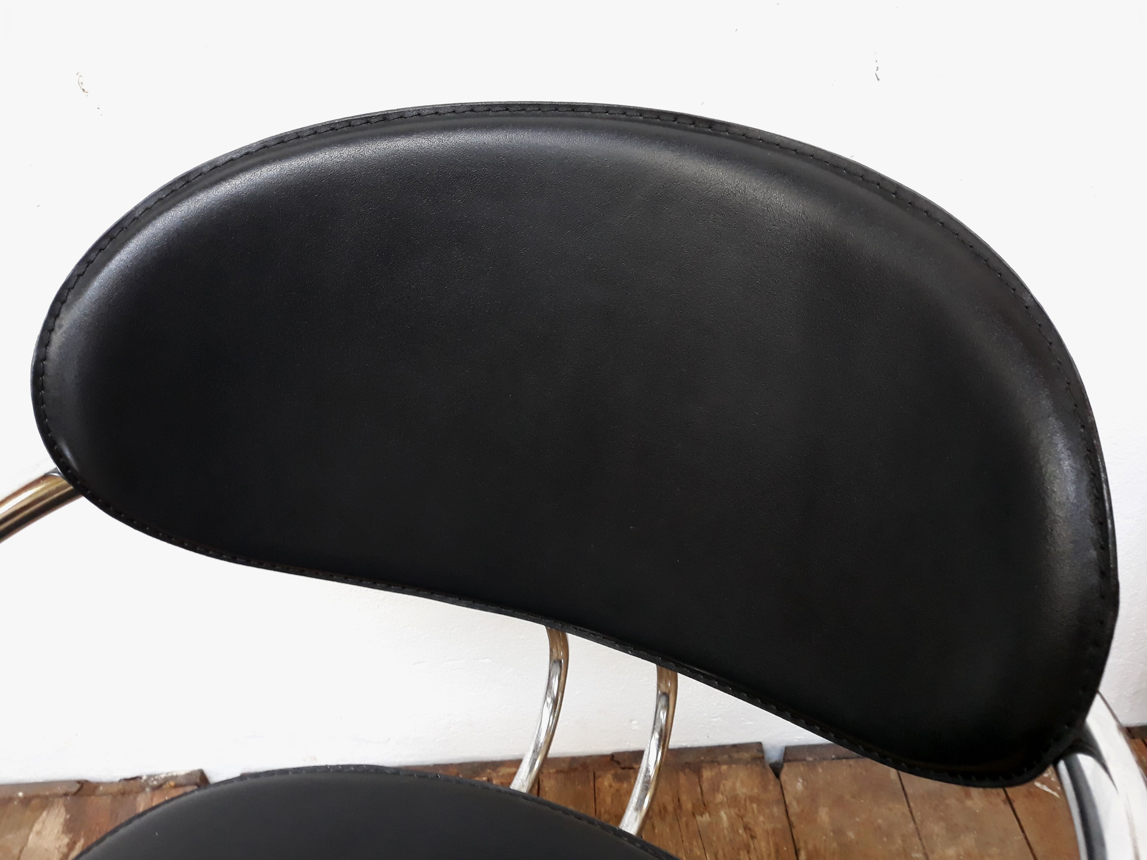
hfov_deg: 65.3
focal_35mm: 27
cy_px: 430
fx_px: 895
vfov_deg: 51.4
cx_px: 574
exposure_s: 1/25
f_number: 1.7
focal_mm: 3.71
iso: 160
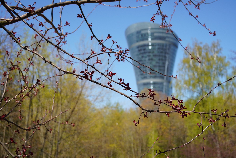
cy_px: 79
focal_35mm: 46
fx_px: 305
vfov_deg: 28.9
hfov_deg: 42.3
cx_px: 118
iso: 320
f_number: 4.5
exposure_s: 1/3200
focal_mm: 31
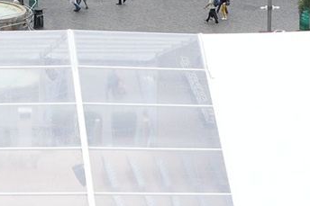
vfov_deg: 4.6
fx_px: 2505
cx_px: -163
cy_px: -251
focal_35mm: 291
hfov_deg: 7.0
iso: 800
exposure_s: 1/400
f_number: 9
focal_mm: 50
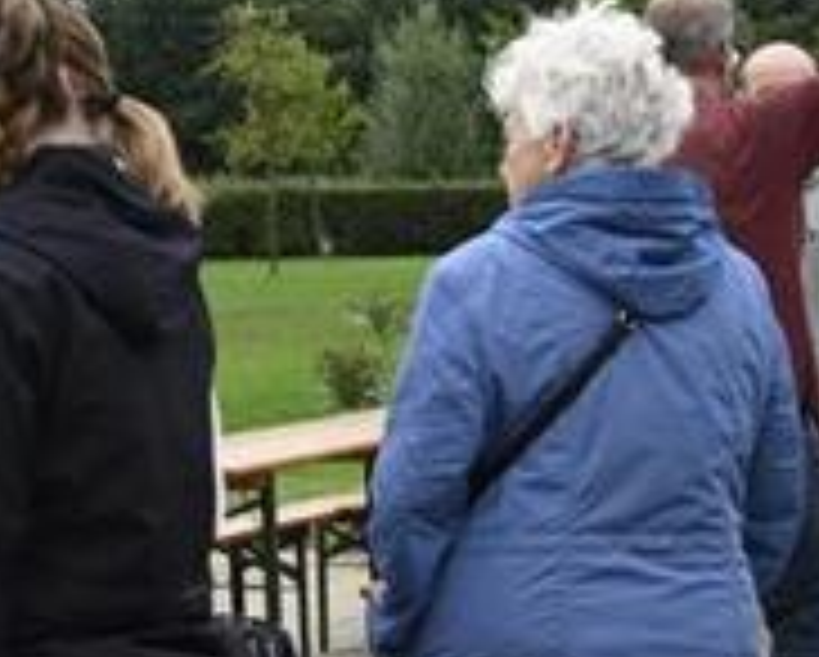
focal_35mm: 143
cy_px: 659
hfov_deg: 13.3
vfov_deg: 10.7
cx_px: 36
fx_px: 3470
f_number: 6.3
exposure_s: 1/160
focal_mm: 28
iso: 200
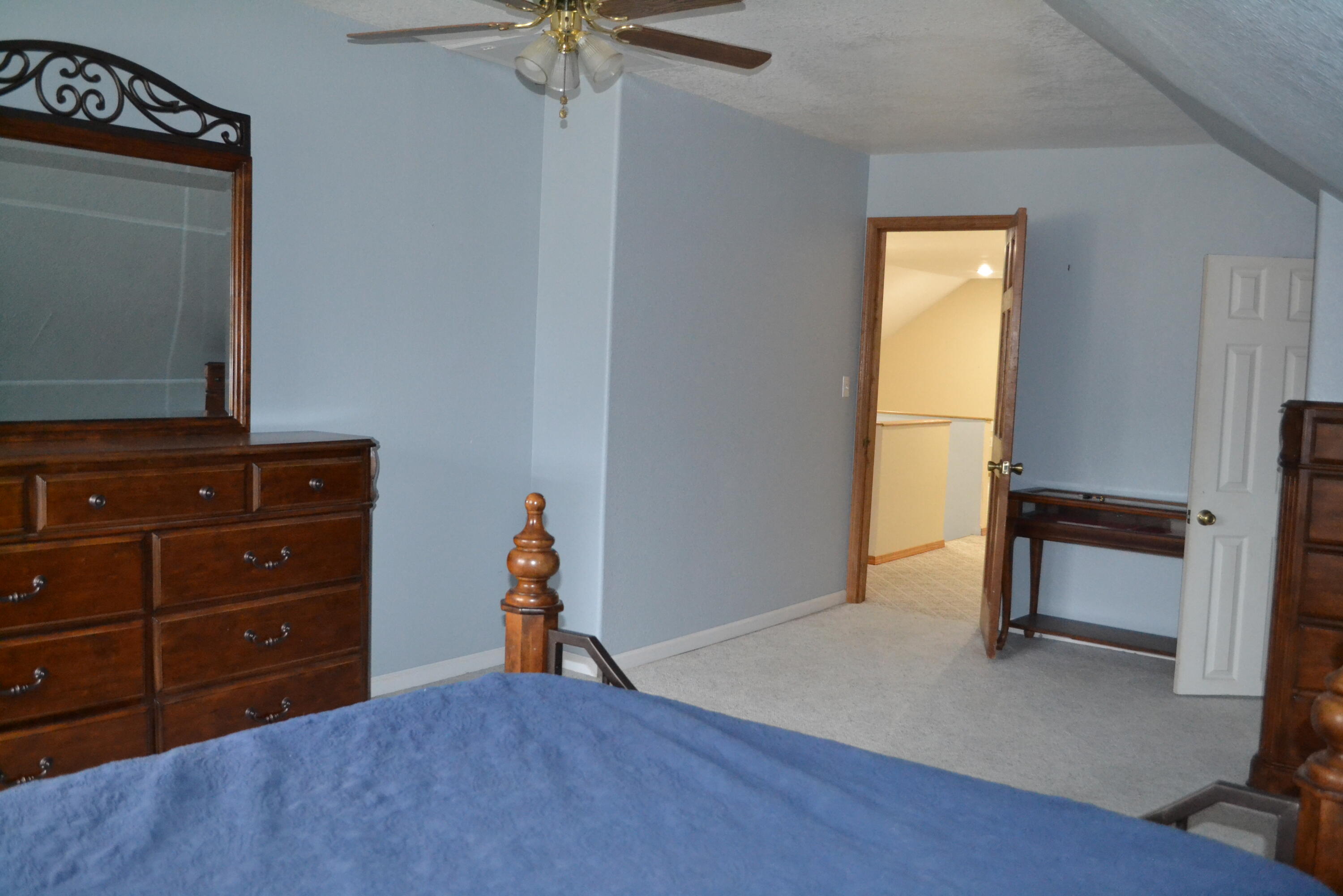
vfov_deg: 43.6
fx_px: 1119
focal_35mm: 30
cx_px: 672
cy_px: 448
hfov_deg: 61.9
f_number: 3.8
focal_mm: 20
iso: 3200
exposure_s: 1/60
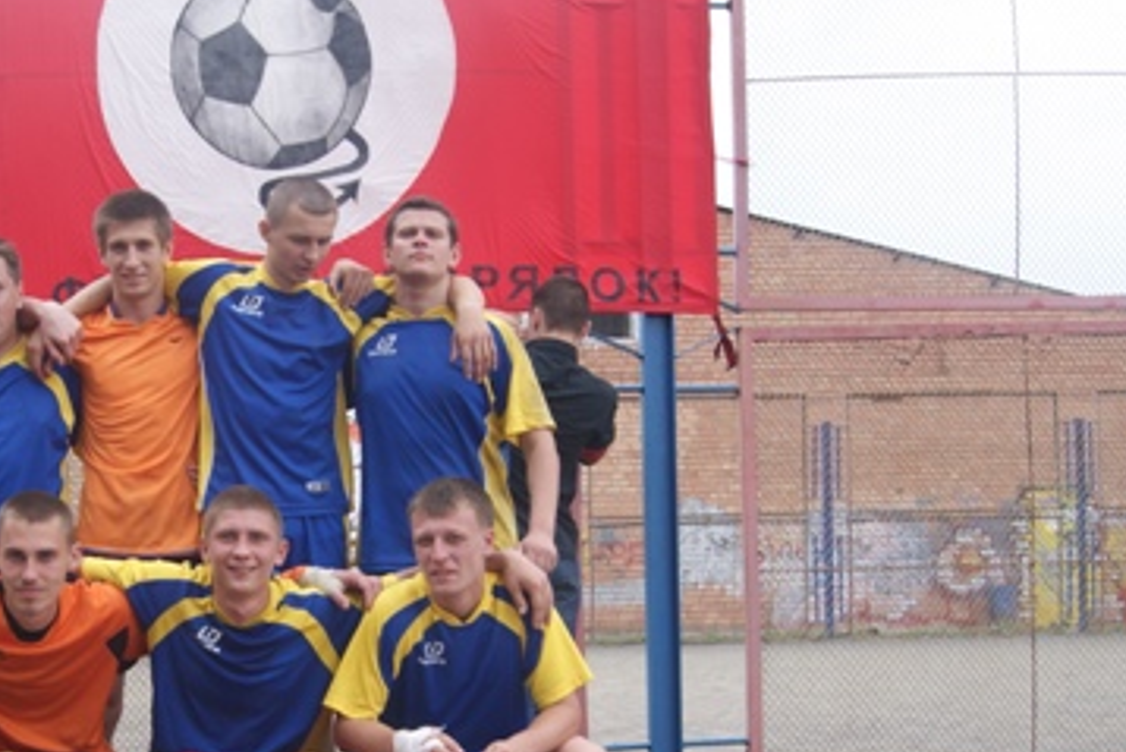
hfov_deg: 33.2
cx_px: 274
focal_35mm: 59
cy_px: 610
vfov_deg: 22.7
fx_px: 1846
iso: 100
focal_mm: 22
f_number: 8
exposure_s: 1/80
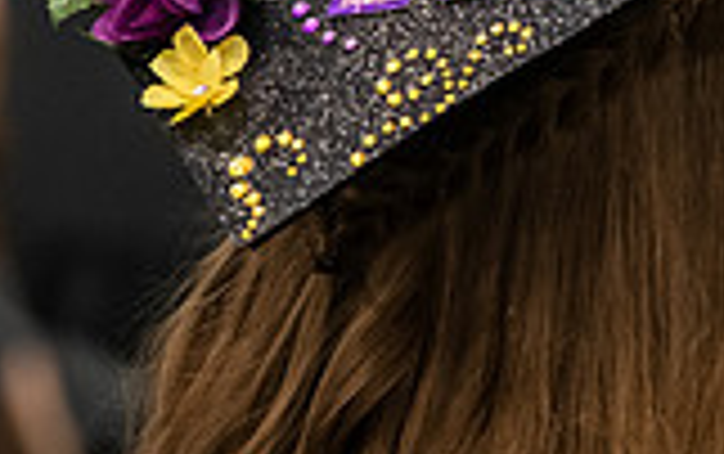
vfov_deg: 2.5
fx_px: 10508
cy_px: -92
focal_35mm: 532
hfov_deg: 3.9
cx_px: 535
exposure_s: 1/200
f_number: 3.5
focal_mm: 145
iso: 3200
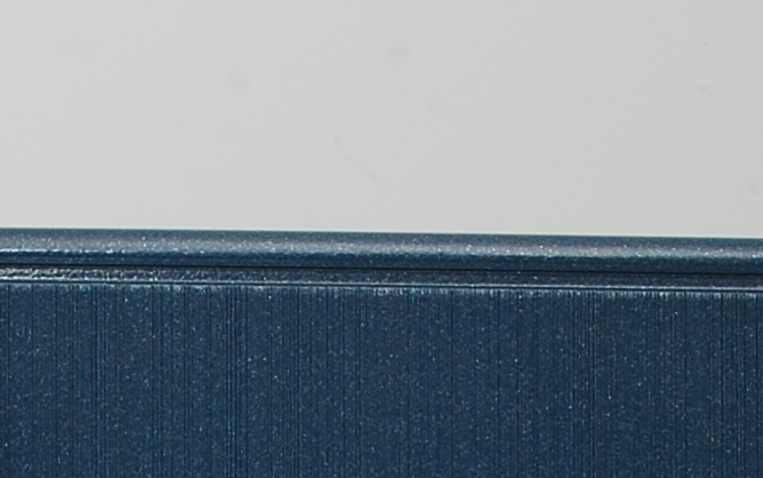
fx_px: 3432
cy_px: 907
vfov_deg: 7.7
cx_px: -145
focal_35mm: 165
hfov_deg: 12.4
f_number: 13
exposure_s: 1/160
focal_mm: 24
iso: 200
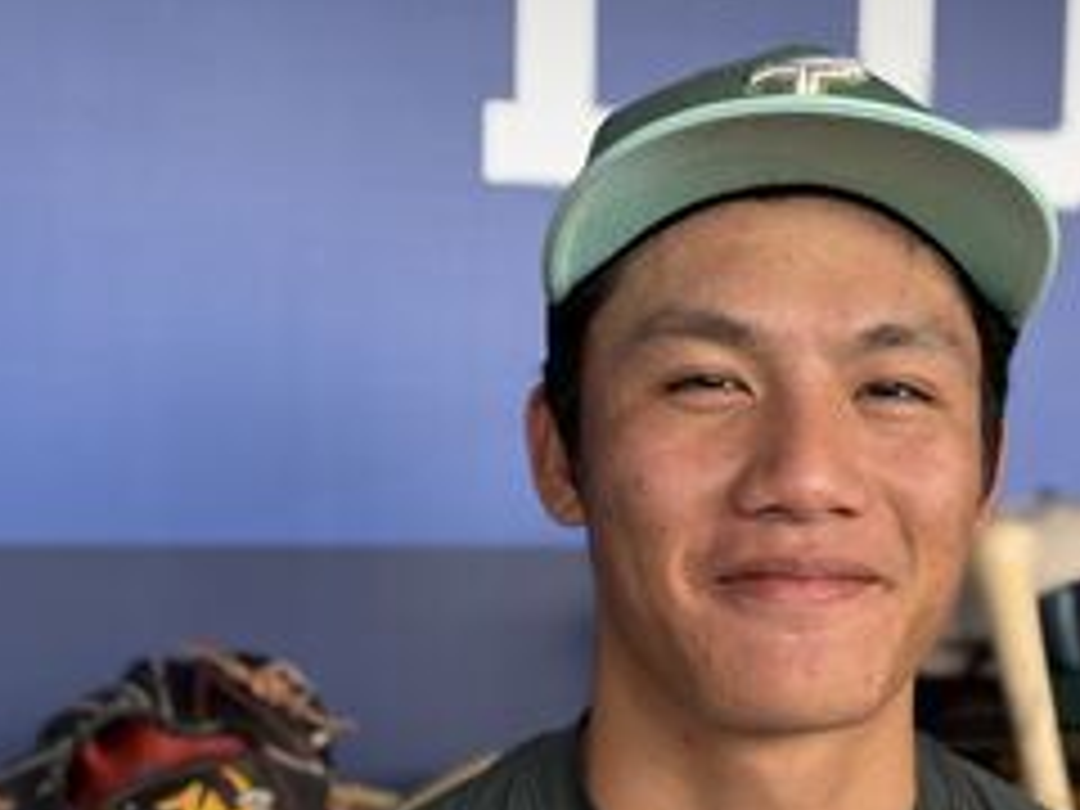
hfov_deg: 24.3
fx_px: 2496
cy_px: 518
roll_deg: -1.2
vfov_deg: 18.4
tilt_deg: -2.3
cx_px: 720
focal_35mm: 80
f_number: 1.78
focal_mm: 6.76
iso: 64
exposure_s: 1/120
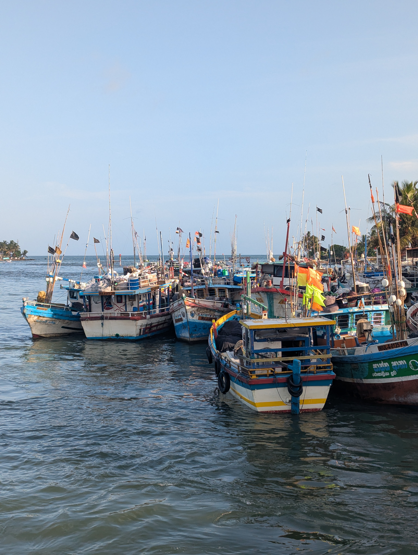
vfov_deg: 39.6
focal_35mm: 48
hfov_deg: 30.3
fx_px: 771
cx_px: 209
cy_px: 278
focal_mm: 6.81
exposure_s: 1/1101
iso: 52
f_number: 1.85
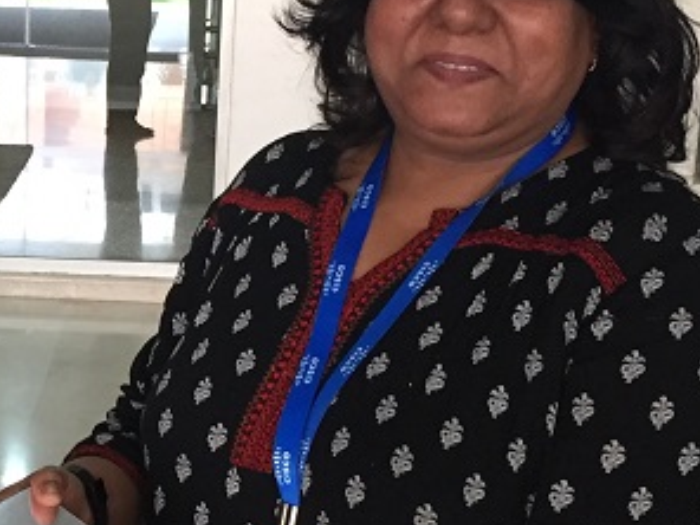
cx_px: -26
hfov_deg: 19.7
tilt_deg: -13.8
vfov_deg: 15.4
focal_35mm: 96
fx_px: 1941
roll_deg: -1.9
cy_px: 325
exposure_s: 1/33
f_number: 2.2
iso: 160
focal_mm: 4.15
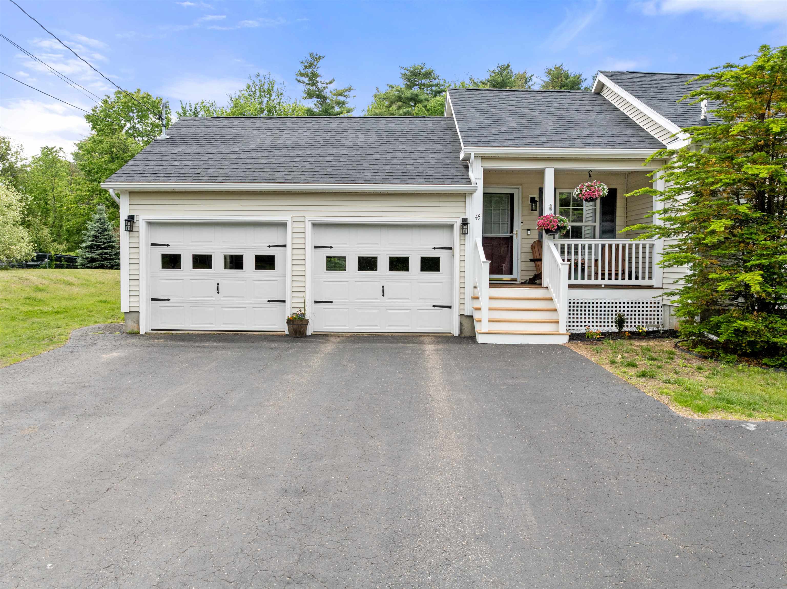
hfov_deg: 71.6
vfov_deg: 56.8
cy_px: 294
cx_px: 394
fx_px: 545
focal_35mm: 24
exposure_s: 1/1250
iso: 150
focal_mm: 12.29
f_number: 2.8
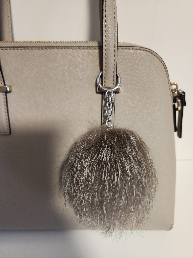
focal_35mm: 23
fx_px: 171
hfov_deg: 58.9
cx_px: 96
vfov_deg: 73.9
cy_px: 129
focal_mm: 6.4
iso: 320
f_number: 1.8
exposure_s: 1/60
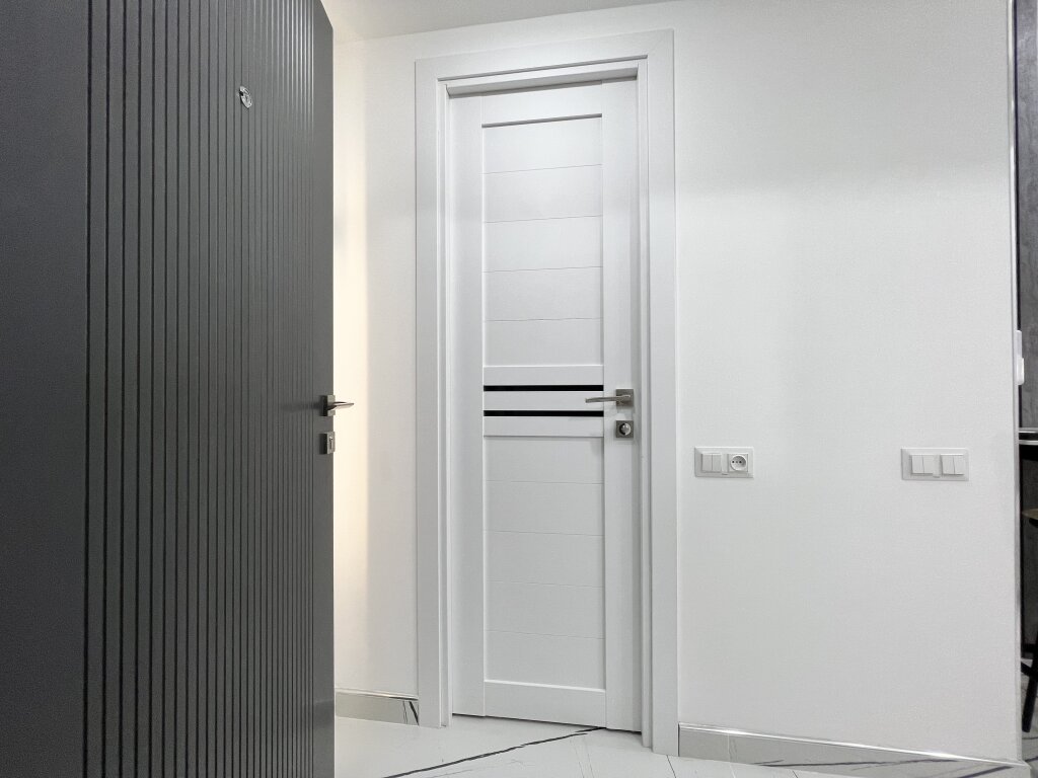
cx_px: 519
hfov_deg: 106.2
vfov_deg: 89.9
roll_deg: +0.0
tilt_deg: -0.1
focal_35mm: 13
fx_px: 390
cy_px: 389
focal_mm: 1.57
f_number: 1.8
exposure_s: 1/90
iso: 80
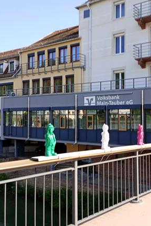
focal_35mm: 39
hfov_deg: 33.9
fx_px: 246
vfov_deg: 49.6
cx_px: 98
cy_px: 113
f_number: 1.8
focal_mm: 4.27
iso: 100
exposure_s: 1/222
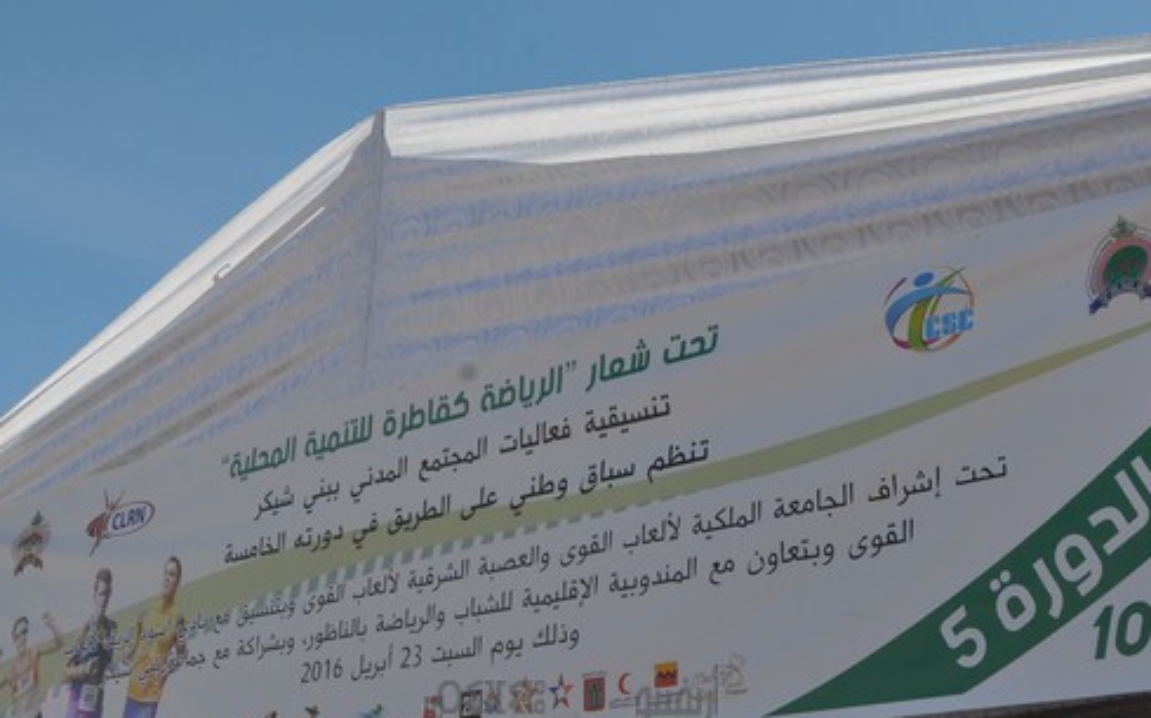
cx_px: 572
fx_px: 2132
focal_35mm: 68
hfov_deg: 30.2
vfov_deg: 19.1
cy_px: 364
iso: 200
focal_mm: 34
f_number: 10
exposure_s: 1/400
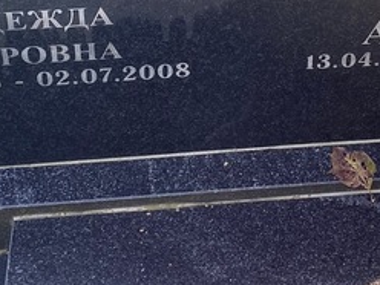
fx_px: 922
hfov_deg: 23.1
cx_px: 285
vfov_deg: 16.4
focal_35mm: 84
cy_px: -104
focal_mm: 4.25
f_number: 1.8
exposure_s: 1/121
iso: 50
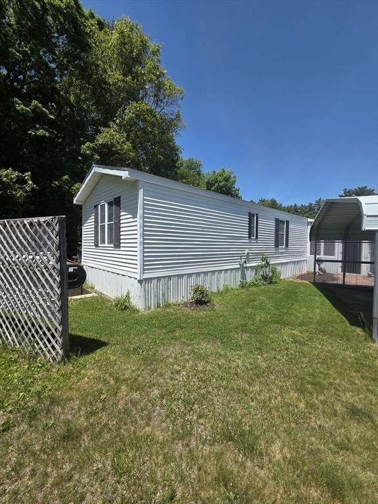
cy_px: 252
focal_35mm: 13
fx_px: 189
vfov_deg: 106.2
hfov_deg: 89.9
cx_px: 189
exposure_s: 1/2240
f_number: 2.2
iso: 50
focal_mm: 2.2
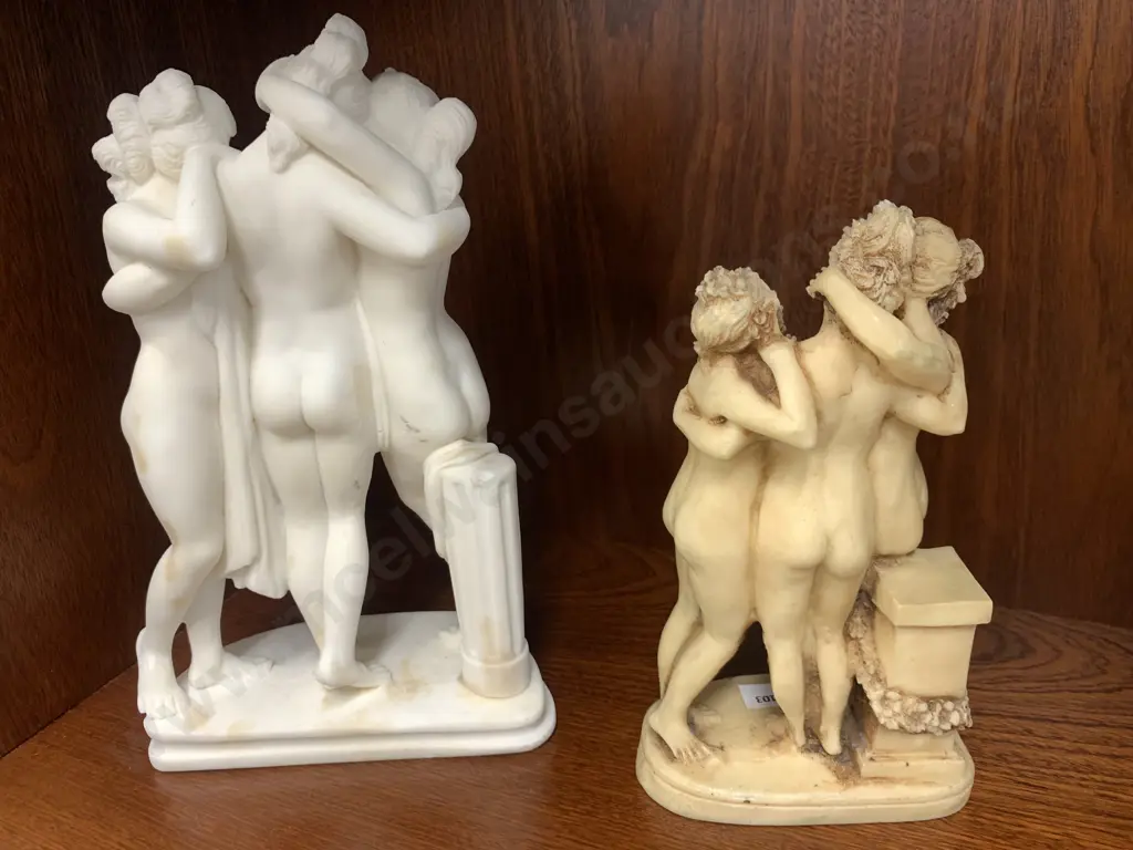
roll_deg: +1.5
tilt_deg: -20.5
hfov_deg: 67.3
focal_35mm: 26
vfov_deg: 53.1
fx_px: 851
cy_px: 425
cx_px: 566
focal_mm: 4.25
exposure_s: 1/50
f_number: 1.8
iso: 100
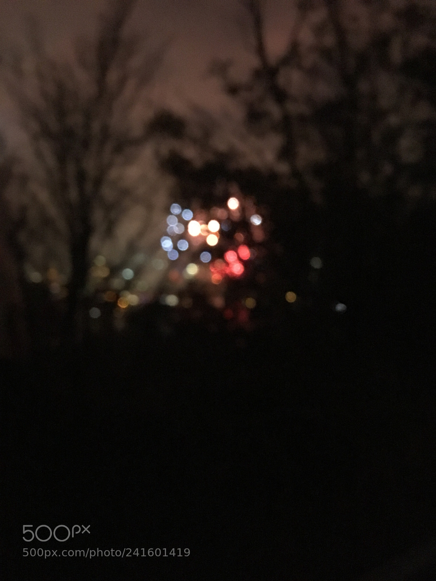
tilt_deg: -3.8
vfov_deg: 61.7
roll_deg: -2.2
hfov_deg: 48.2
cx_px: 218
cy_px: 290
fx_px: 487
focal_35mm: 29
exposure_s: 1/17
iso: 2000
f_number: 2.2
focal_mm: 4.15
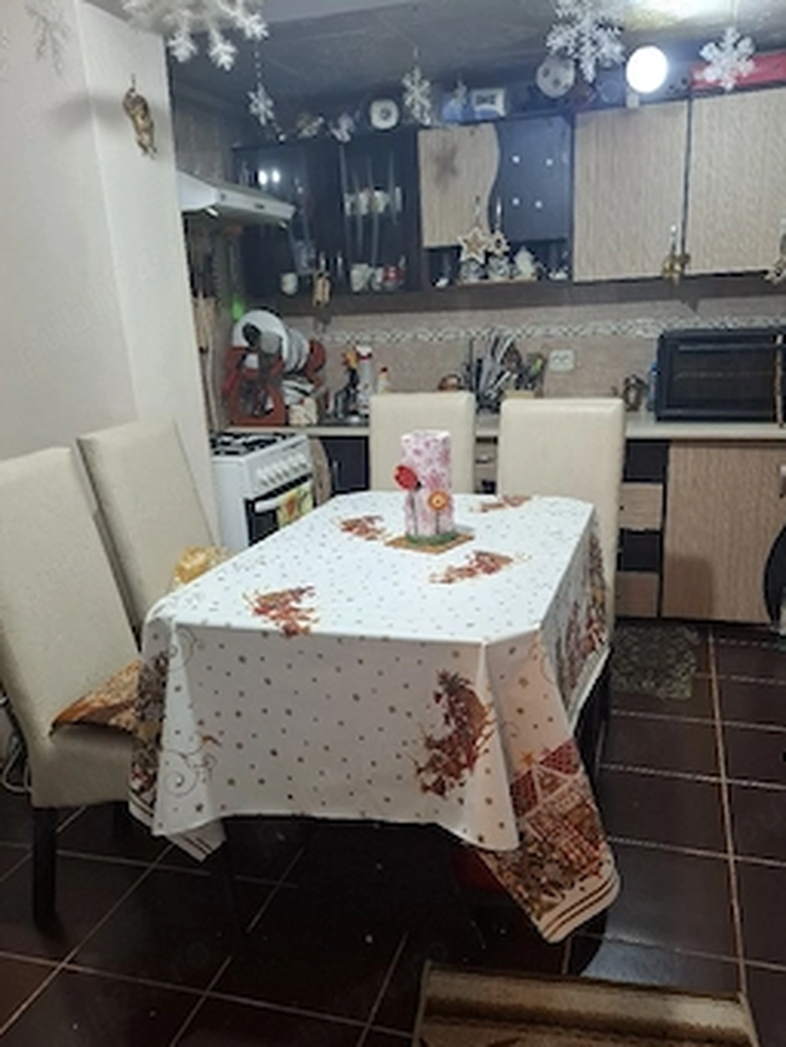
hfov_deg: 51.4
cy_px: 571
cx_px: 411
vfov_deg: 65.2
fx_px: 817
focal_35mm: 27
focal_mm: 5.54
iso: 320
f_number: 1.8
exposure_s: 1/33
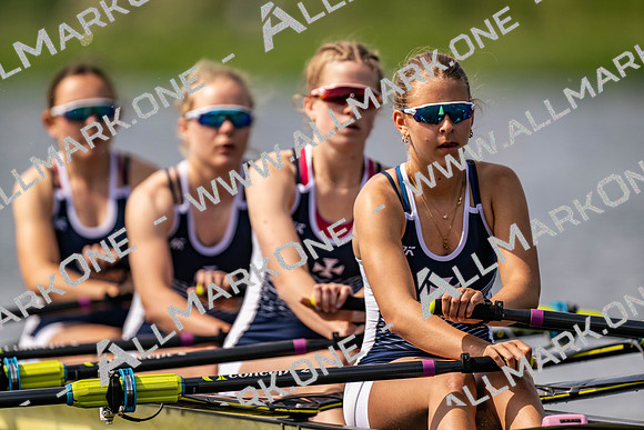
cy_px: 215
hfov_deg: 3.4
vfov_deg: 2.3
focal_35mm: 600
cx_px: 322
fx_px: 10735
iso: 220
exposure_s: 1/2500
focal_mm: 600
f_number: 4
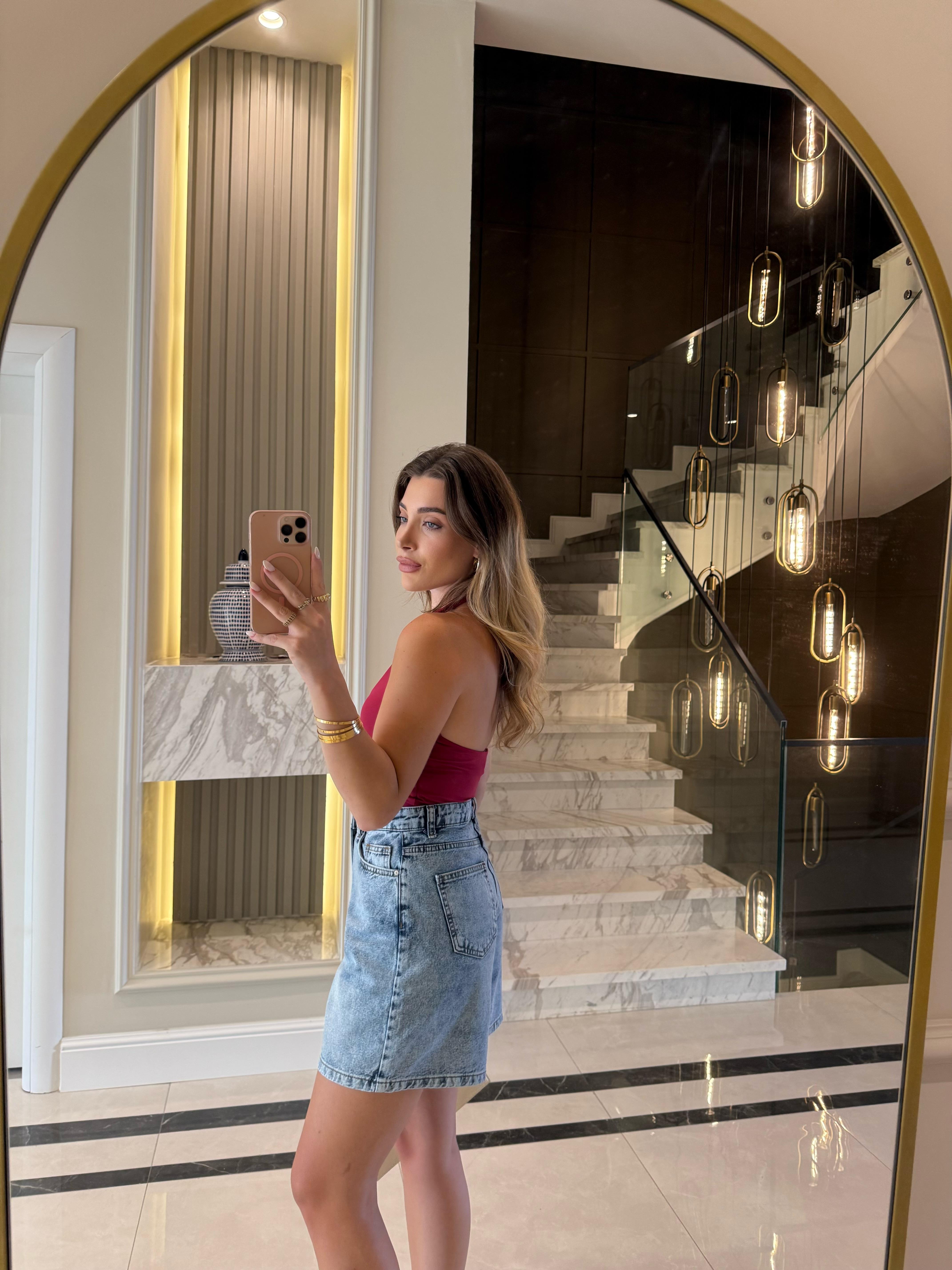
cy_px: 635
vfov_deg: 71.6
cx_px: 476
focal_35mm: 24
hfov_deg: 56.8
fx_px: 880
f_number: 1.78
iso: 200
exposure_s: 1/116
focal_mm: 6.76
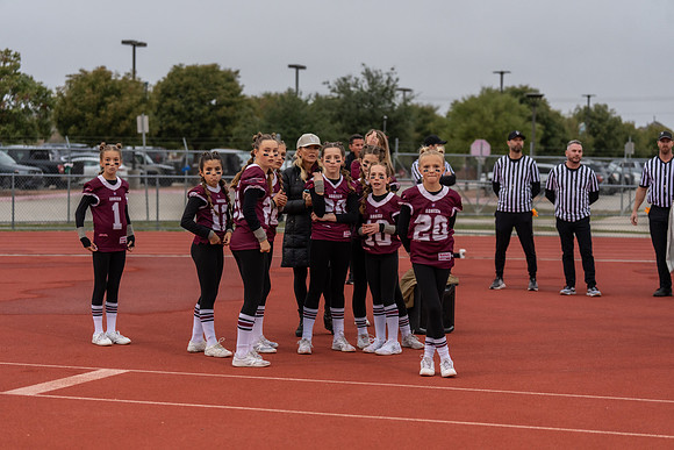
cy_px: 225
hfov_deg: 25.7
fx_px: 1479
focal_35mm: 79
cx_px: 337
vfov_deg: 17.3
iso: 1000
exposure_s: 1/500
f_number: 2.8
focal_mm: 79
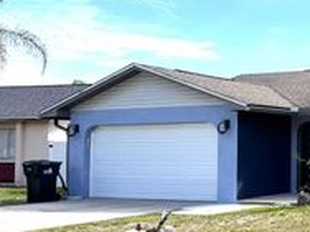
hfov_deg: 25.9
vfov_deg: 22.9
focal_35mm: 64
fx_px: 573
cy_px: 128
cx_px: 402
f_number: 1.78
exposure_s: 1/4167
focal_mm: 6.76
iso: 80
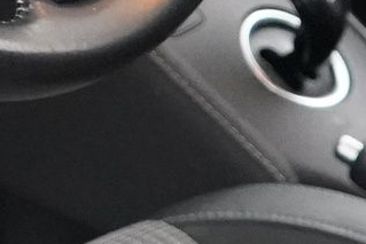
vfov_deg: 6.0
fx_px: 2309
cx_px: -33
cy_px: -114
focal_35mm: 227
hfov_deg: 9.0
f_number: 3.5
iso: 12800
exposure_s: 1/160
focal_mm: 29
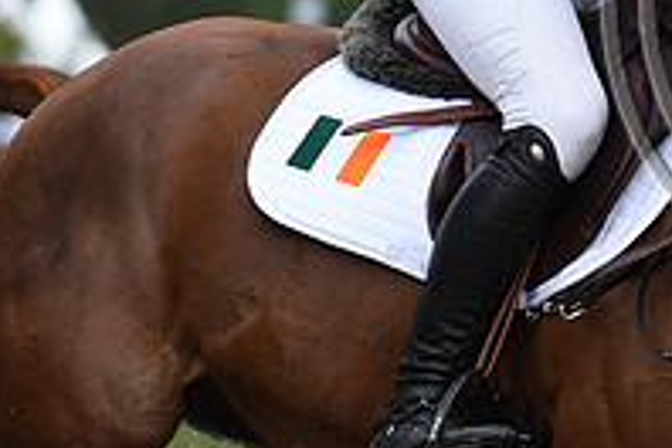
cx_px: 913
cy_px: -54
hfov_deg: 3.5
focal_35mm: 585
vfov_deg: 2.3
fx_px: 10919
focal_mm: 200
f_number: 4.5
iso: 1000
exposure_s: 1/1000
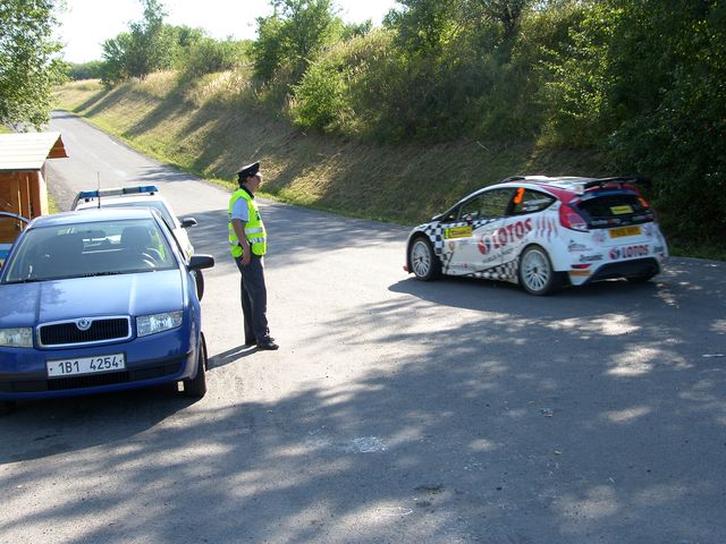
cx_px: 363
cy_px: 272
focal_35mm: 55
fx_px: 1154
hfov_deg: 34.9
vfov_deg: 26.6
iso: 50
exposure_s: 1/160
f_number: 5
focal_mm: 14.2
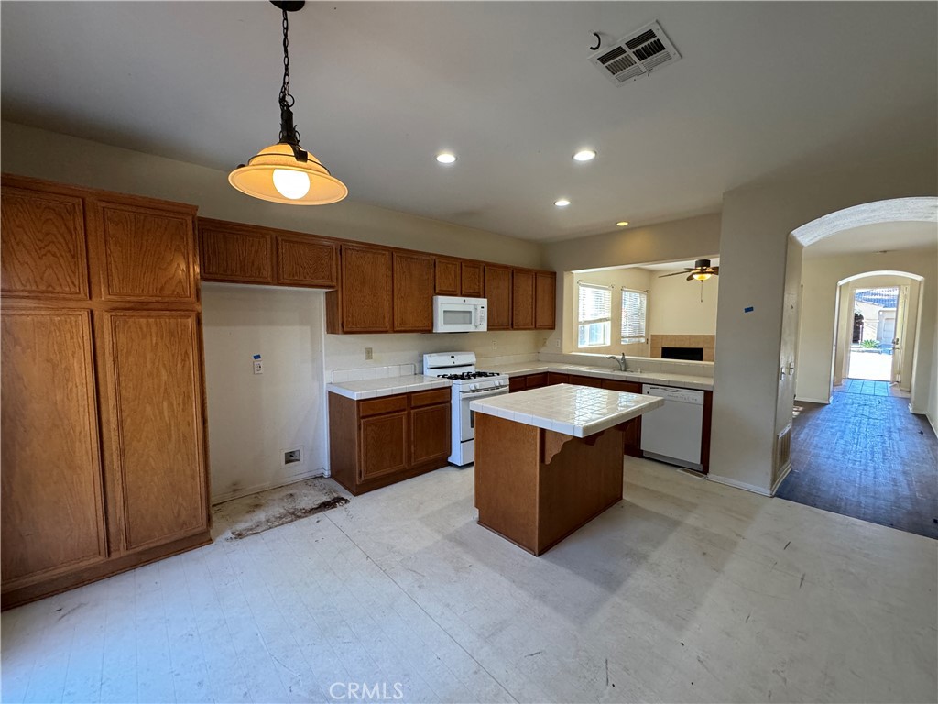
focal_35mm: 14
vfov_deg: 85.7
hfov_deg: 102.1
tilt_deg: -4.3
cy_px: 352
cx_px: 469
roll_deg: -0.5
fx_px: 379
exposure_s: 1/120
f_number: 2.2
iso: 320
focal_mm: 2.22
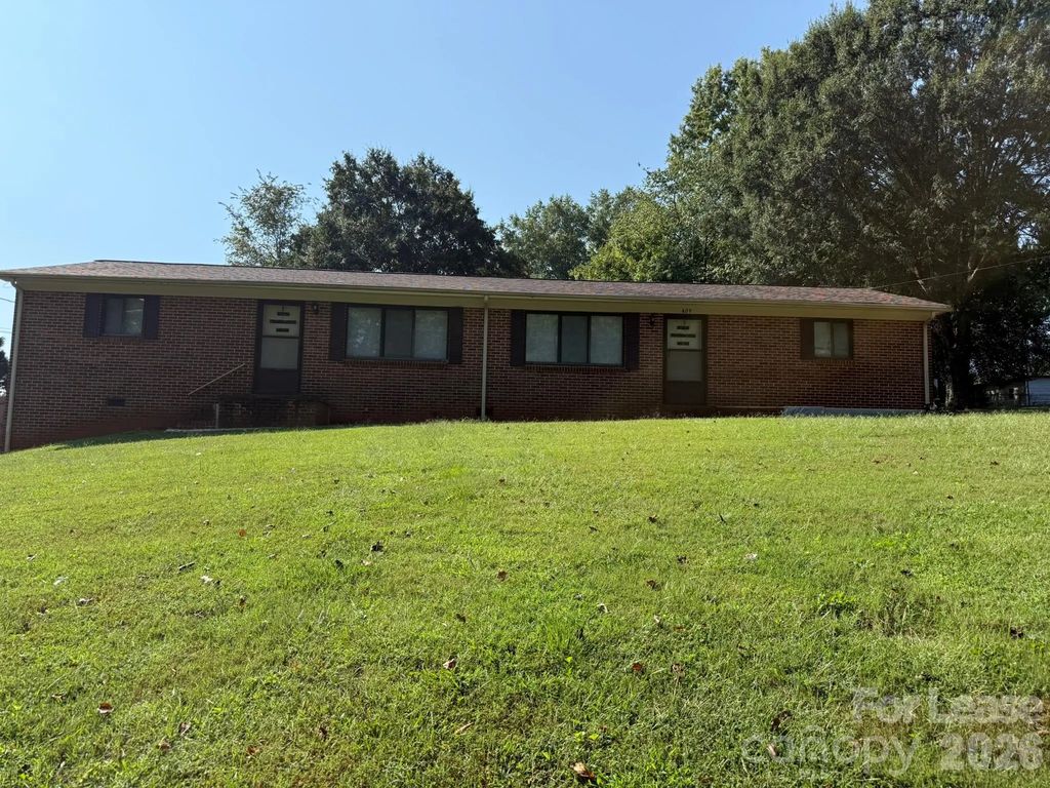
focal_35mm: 24
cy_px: 394
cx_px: 525
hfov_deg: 71.6
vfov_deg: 56.8
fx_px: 728
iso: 125
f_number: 1.78
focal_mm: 6.76
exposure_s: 1/4975
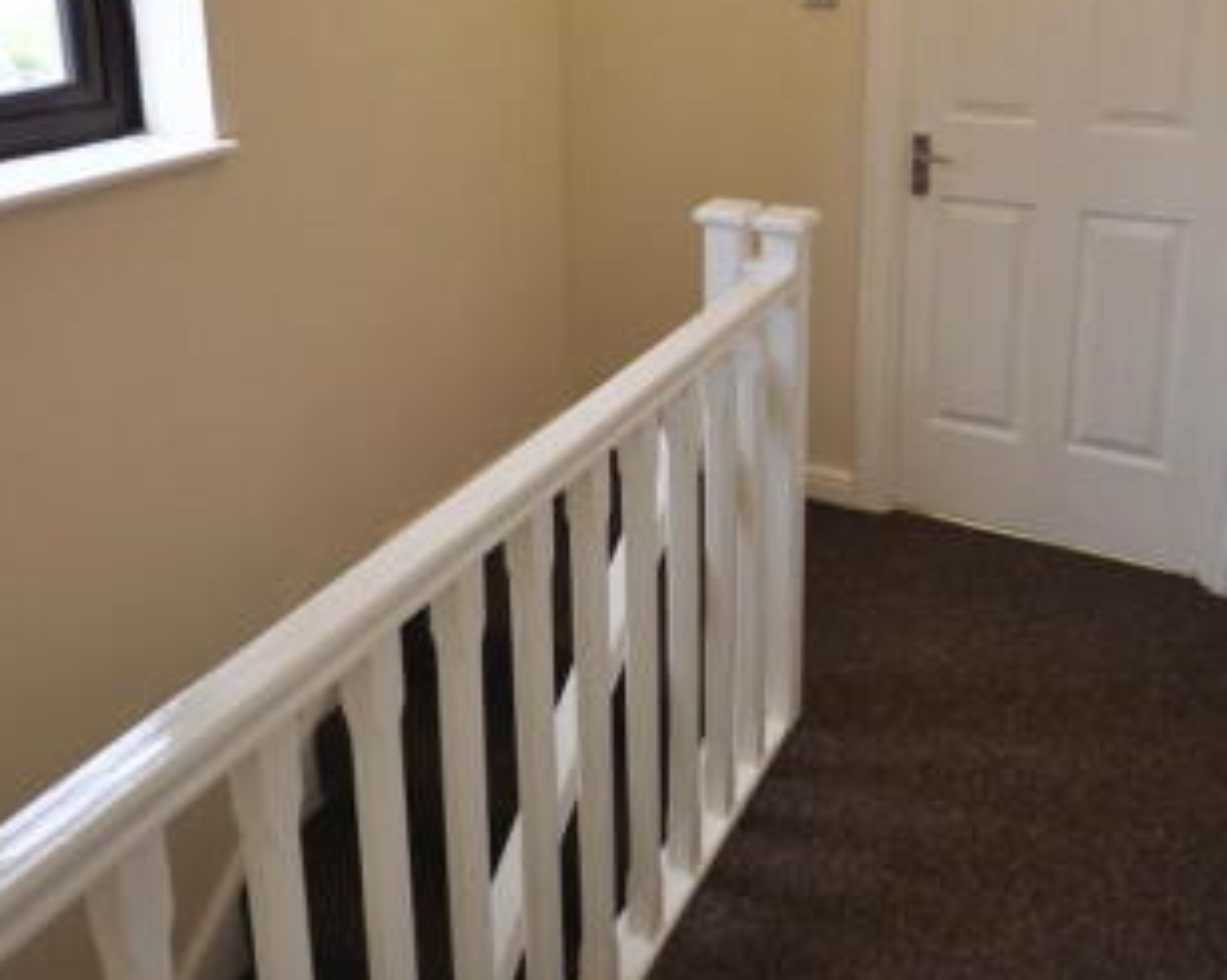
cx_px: 653
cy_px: 139
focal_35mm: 30
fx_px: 1089
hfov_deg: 58.8
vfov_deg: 45.0
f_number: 5.6
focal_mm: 10
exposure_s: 1/125
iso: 400
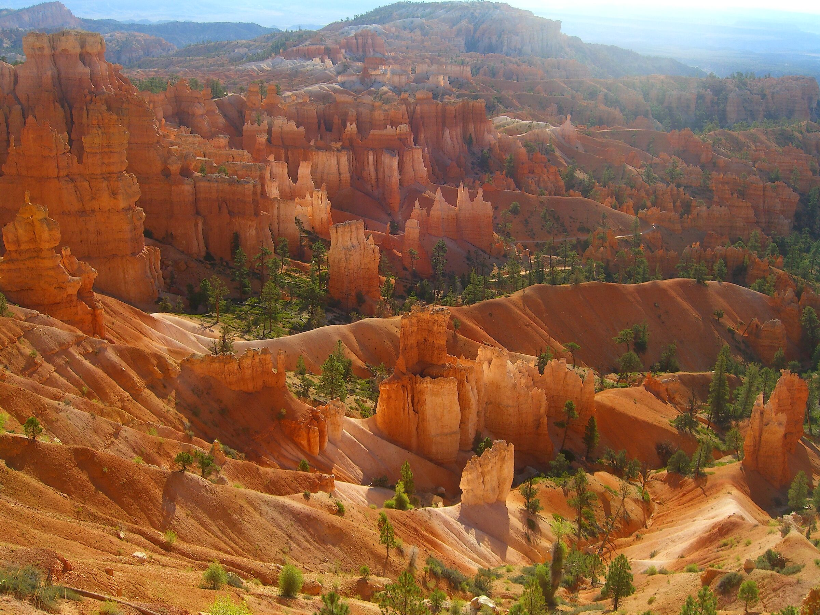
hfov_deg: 49.0
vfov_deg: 37.7
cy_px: 308
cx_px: 410
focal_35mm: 38
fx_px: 900
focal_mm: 7.9
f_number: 4
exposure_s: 1/400
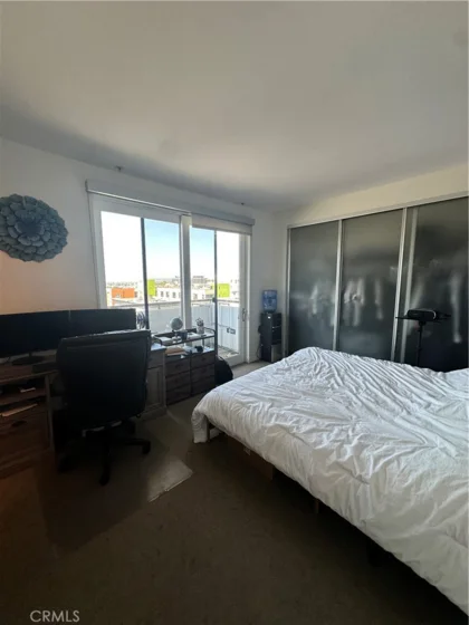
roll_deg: -1.2
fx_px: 253
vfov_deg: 102.1
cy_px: 312
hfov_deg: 85.7
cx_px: 234
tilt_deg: -7.1
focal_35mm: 14
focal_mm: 2.22
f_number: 2.2
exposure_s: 1/99
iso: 80
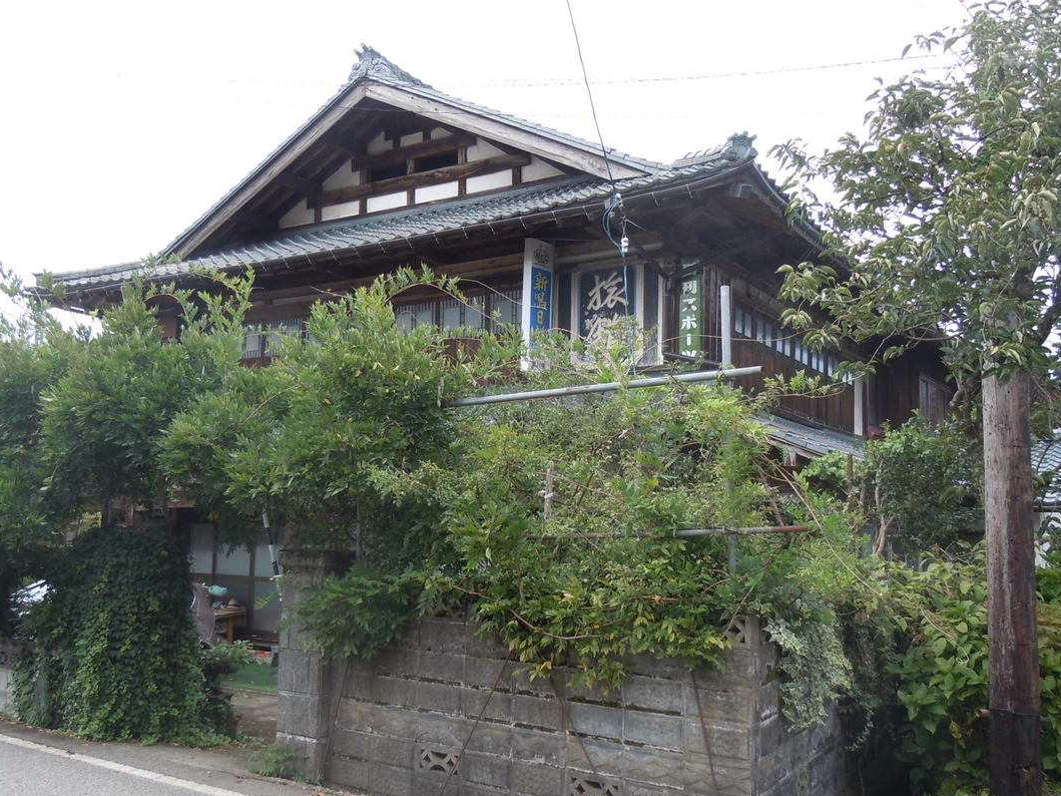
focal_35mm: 34
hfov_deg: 53.8
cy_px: 418
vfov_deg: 41.8
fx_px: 1042
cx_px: 462
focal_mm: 5.4
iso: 100
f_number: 3.5
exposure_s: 1/250
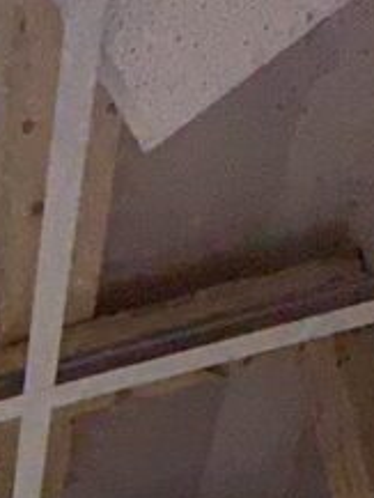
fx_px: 1482
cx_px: -675
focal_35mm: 103
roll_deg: +0.8
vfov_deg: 13.3
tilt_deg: +15.2
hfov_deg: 10.8
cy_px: 1242
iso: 100
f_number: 2.2
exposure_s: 1/132
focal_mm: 2.22
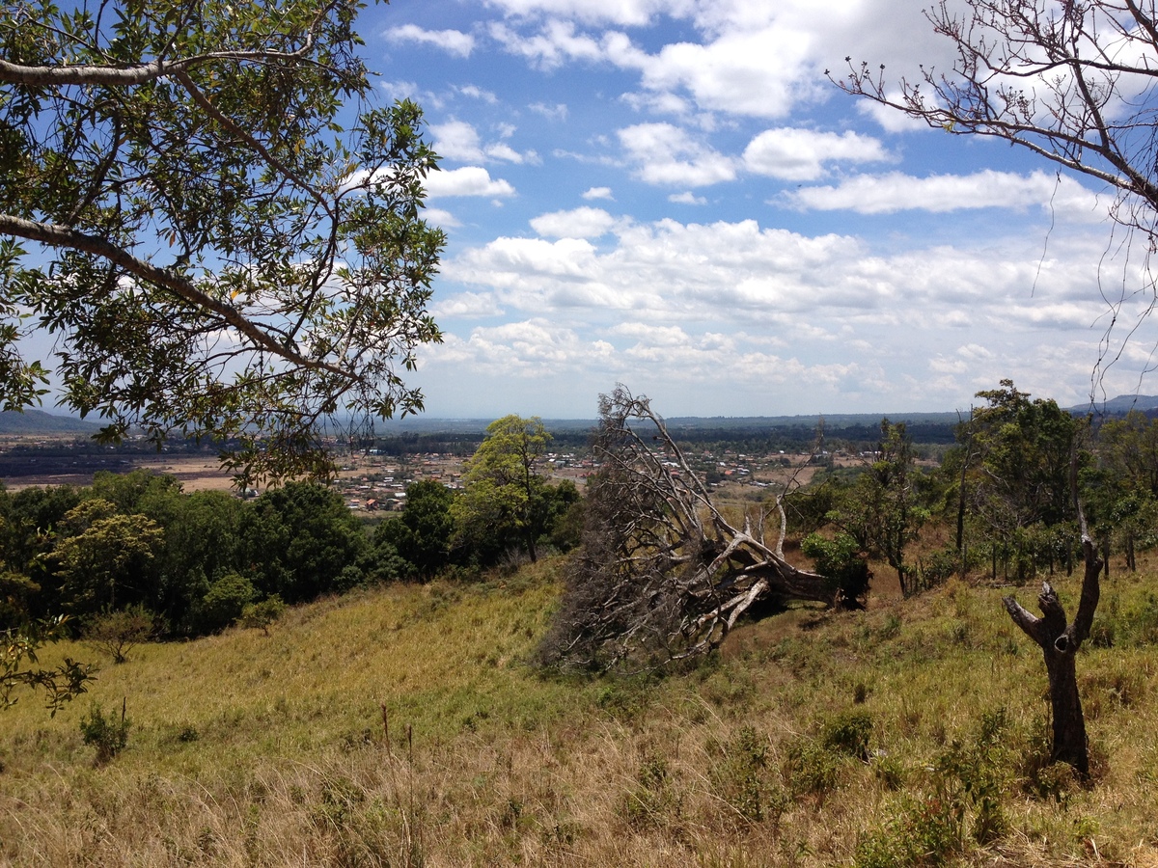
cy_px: 434
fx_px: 1171
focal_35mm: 35
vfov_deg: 40.7
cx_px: 579
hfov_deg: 52.6
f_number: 2.4
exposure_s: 1/2404
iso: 50
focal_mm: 4.28
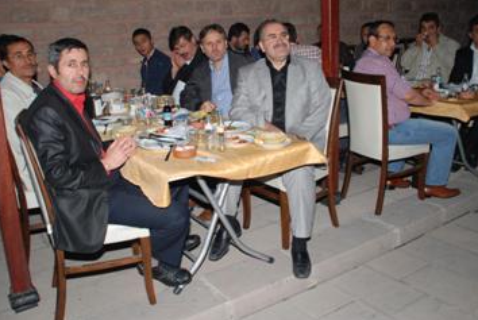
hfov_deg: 50.6
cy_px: 128
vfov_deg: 35.0
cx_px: 254
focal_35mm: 38
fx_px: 505
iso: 100
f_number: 4
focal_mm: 20
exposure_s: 1/60
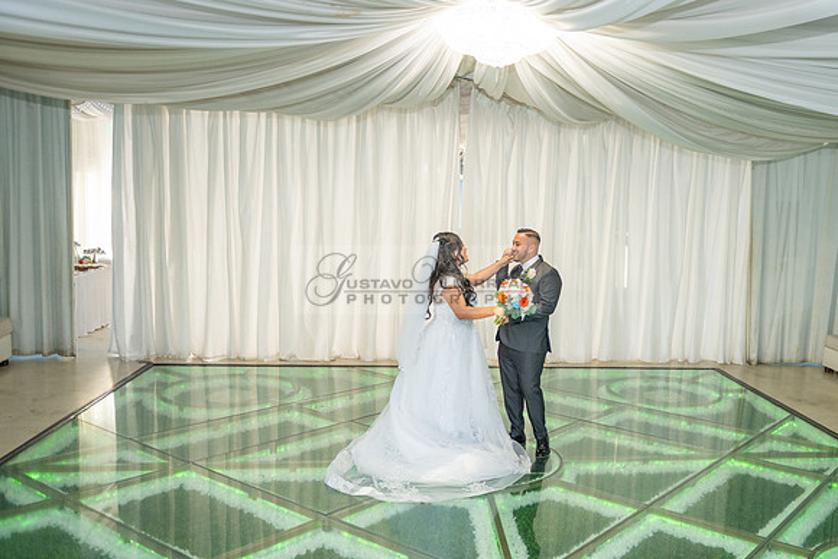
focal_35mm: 33
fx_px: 758
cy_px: 306
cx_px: 568
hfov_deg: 56.5
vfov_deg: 40.5
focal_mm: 24
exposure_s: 1/160
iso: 800
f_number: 3.2
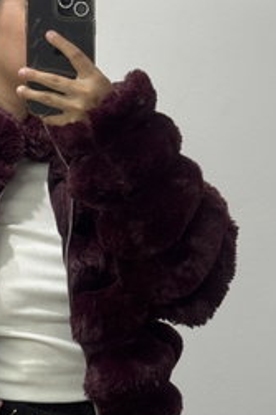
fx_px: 1221
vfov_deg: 19.3
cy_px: 186
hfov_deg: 12.8
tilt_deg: -10.8
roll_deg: +1.8
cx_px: 45
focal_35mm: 106
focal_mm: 6.76
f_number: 1.78
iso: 160
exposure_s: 1/50
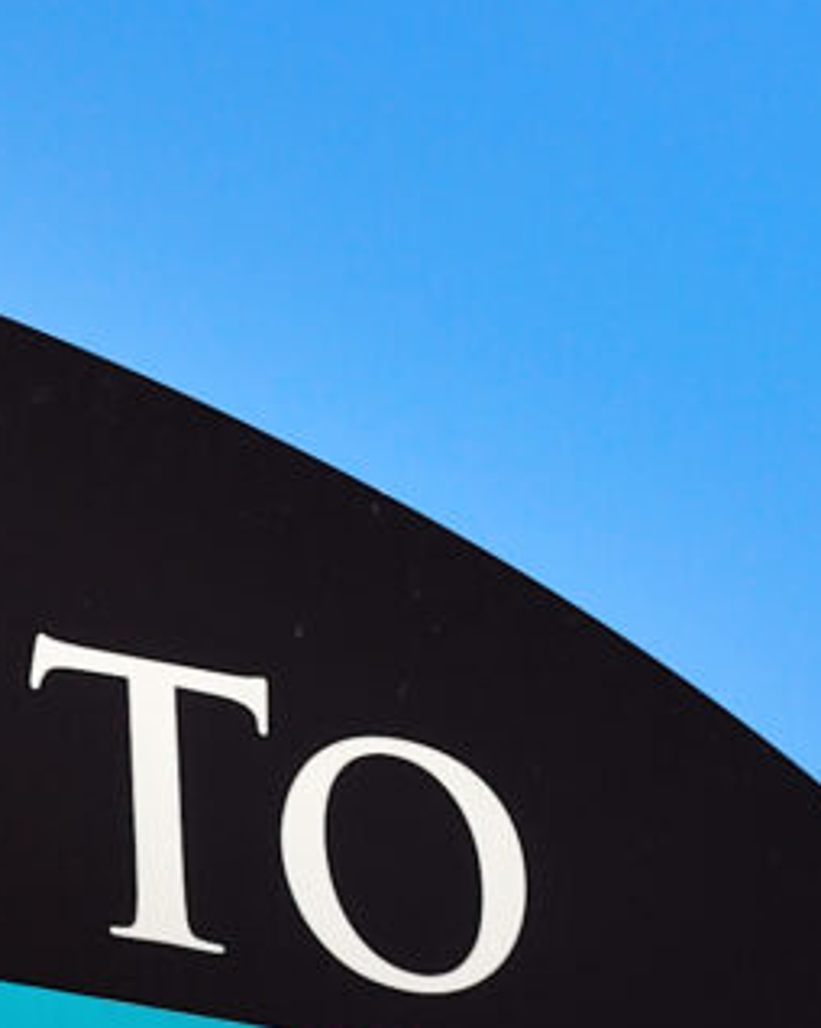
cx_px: -614
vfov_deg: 5.1
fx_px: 11401
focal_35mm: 375
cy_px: 1728
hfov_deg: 4.1
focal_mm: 62
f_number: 6.7
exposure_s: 1/750
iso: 200
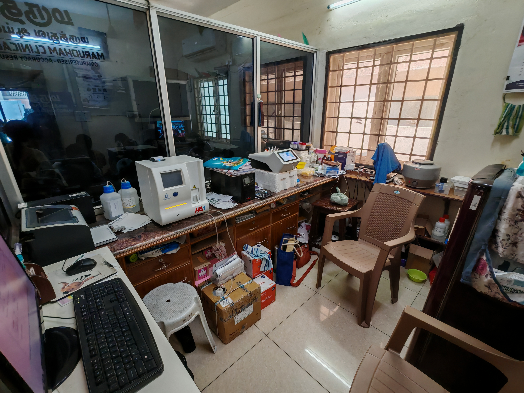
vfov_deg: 78.1
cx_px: 262
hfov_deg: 94.5
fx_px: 242
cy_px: 196
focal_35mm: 16
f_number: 2.2
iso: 250
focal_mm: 1.96
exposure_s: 1/33
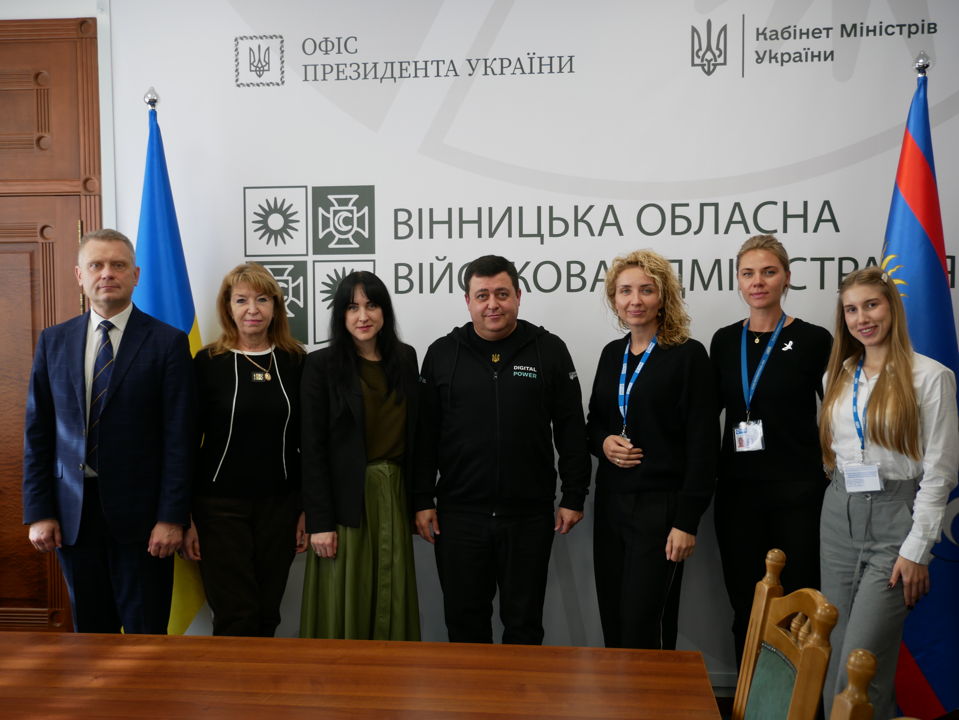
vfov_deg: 39.7
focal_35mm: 36
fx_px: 998
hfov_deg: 51.3
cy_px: 360
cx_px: 480
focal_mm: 18
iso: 200
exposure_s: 1/60
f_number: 3.9
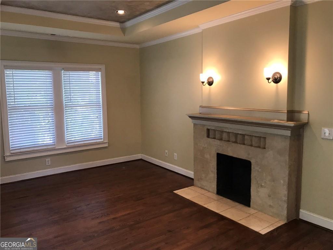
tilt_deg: -6.7
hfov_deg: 63.4
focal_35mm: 28
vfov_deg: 49.7
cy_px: 125
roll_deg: +0.6
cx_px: 166
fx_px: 269
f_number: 1.8
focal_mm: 3.99
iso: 32
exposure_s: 1/30
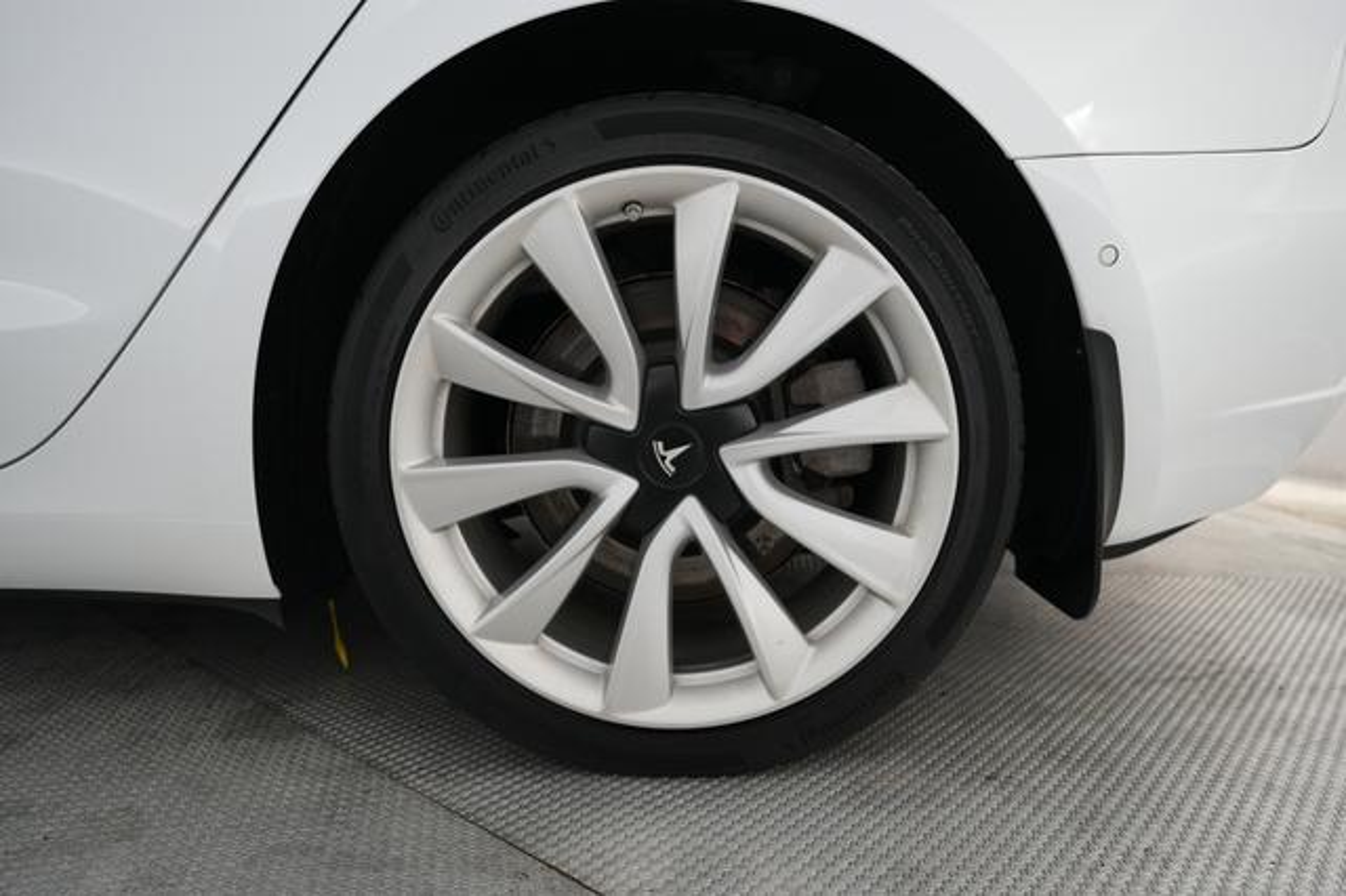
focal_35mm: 24
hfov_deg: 73.8
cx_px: 673
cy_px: 448
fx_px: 897
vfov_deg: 53.1
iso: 1600
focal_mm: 24
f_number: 2.8
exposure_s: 1/160
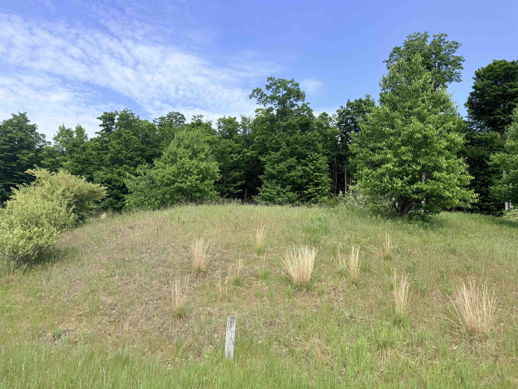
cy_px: 194
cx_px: 259
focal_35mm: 24
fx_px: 359
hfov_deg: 71.6
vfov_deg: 56.8
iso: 80
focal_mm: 6.76
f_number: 1.78
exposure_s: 1/2801
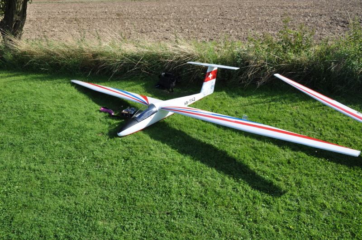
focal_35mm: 27
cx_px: 181
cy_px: 120
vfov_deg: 47.8
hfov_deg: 67.5
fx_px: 271
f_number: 11
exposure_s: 1/125
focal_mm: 18
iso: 200
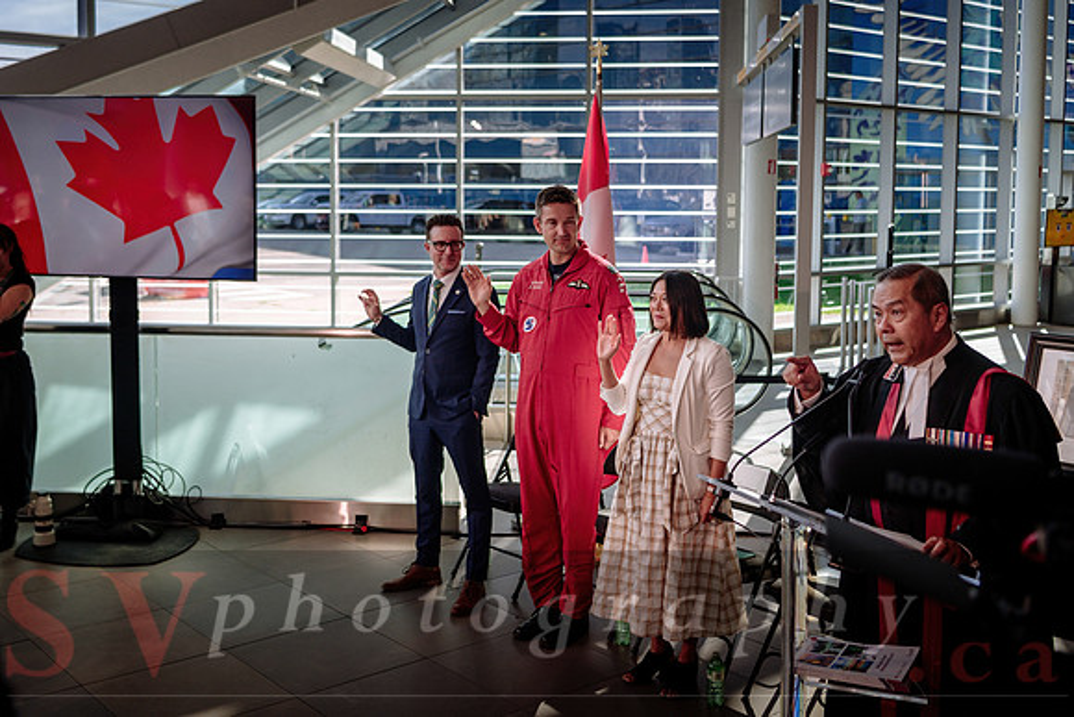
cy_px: 277
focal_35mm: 42
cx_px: 491
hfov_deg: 46.6
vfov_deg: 32.0
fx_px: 1246
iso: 250
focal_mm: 34
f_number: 2.8
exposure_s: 1/320
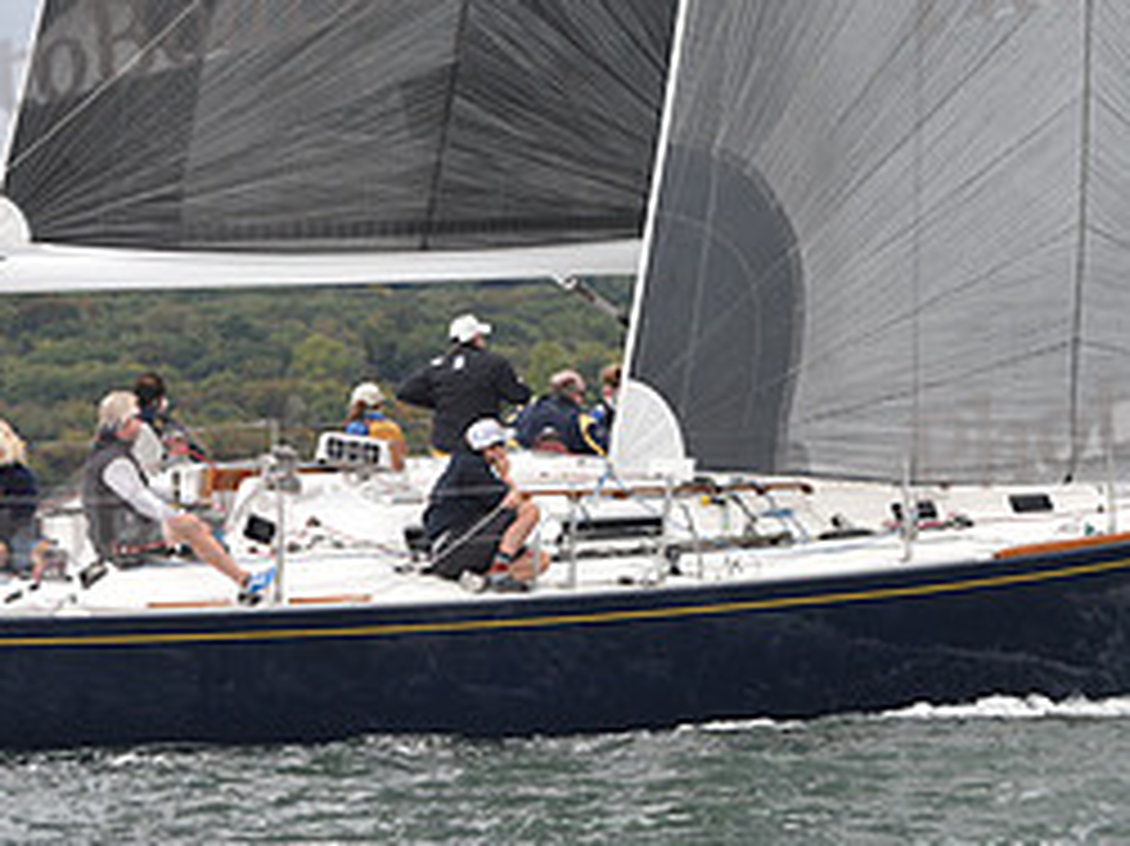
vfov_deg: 5.8
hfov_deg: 7.7
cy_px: 218
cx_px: 675
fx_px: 8418
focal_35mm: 258
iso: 400
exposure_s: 1/1000
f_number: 3.5
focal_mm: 116
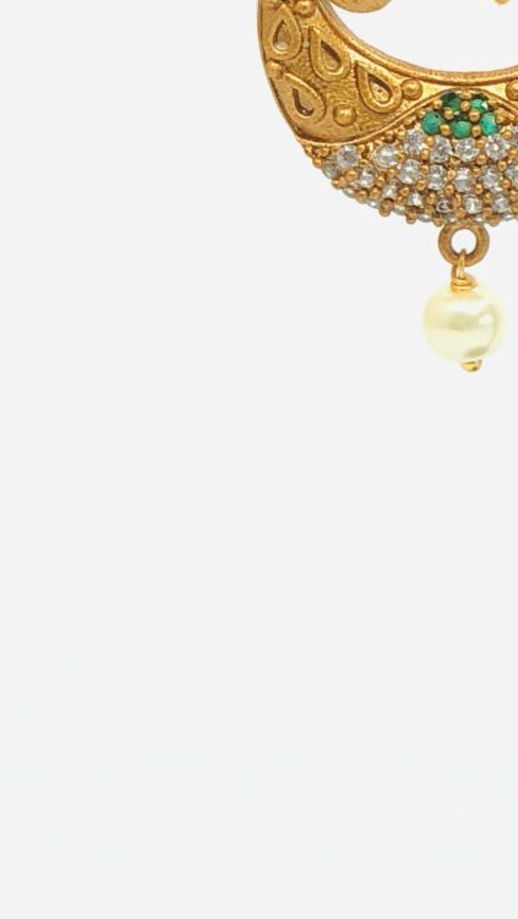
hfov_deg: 6.2
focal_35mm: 193
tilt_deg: -8.2
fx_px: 4708
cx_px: 948
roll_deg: +1.2
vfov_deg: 11.0
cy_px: -26
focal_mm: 6
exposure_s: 1/100
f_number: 2.4
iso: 16
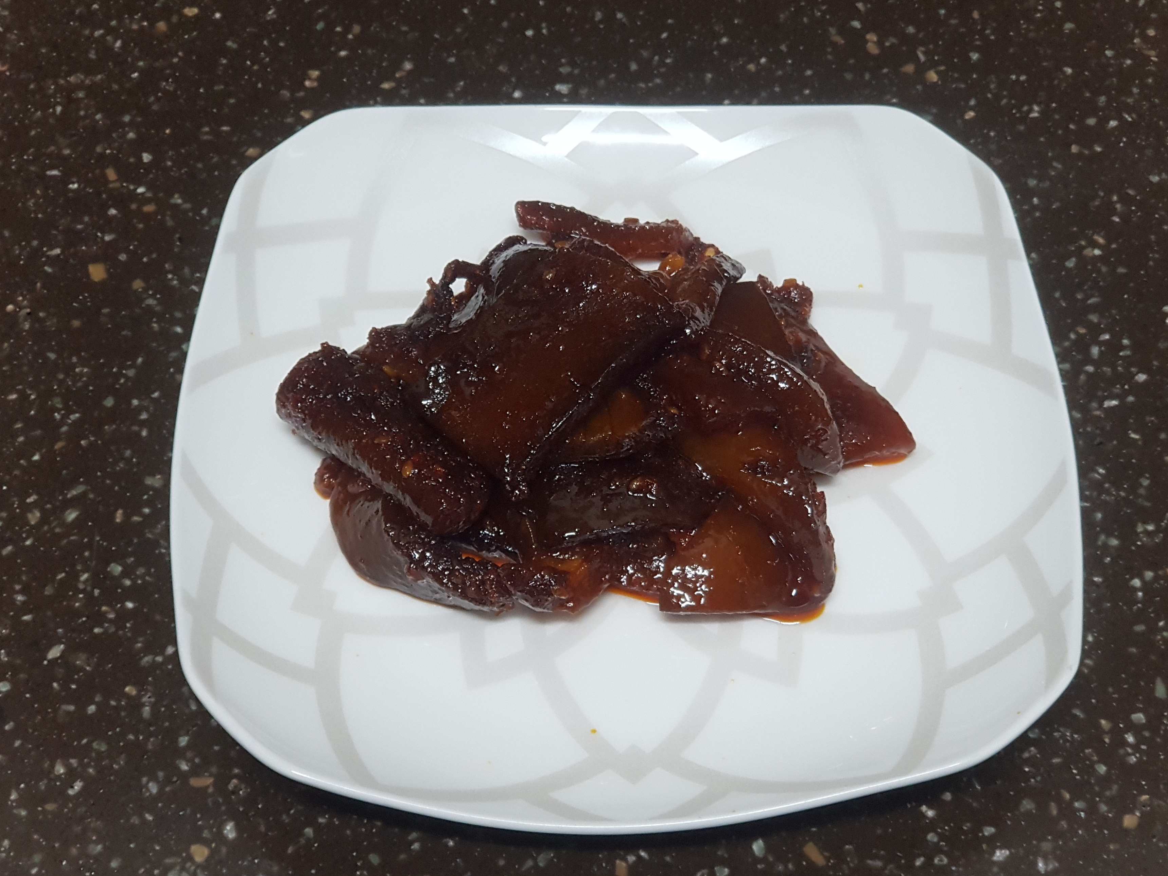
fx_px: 2058
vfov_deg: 24.0
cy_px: 491
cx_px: 625
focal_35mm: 61
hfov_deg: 31.7
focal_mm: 6
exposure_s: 1/30
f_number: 2.4
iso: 160
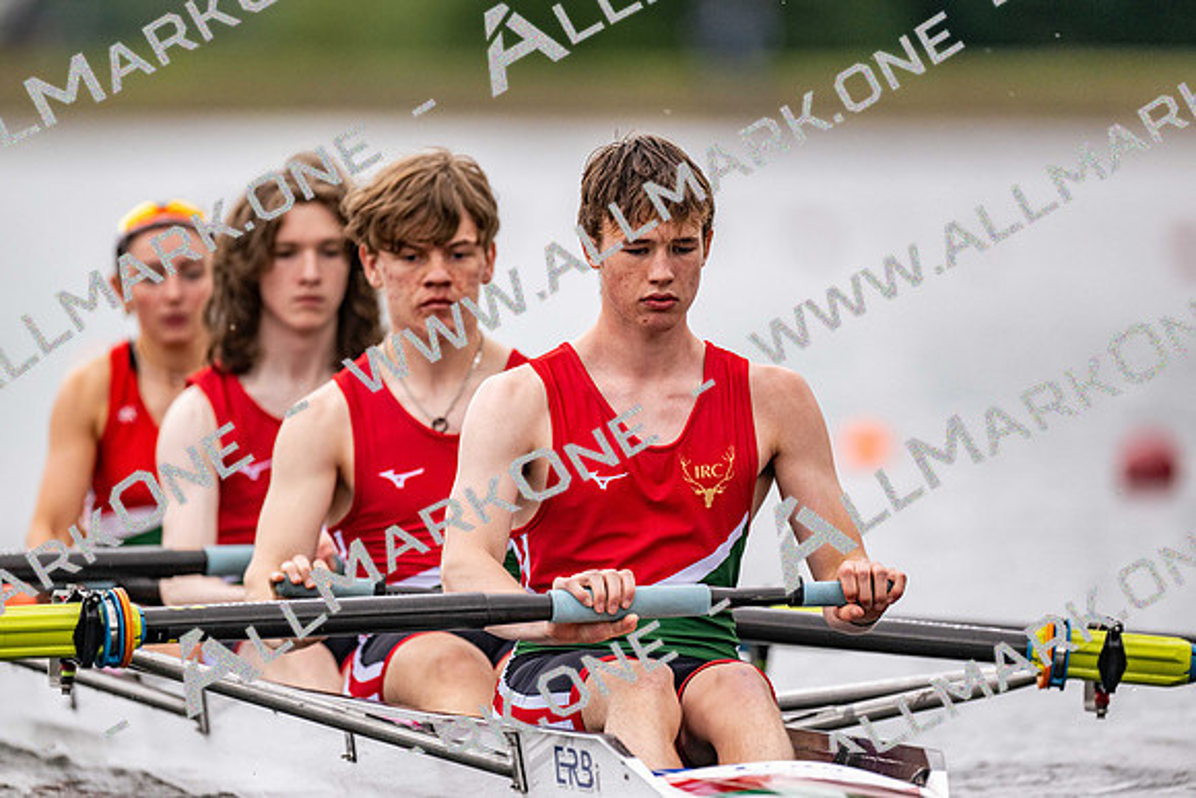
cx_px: 598
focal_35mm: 600
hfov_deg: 3.4
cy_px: 399
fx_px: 19937
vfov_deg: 2.3
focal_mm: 600
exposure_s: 1/2500
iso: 720
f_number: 4
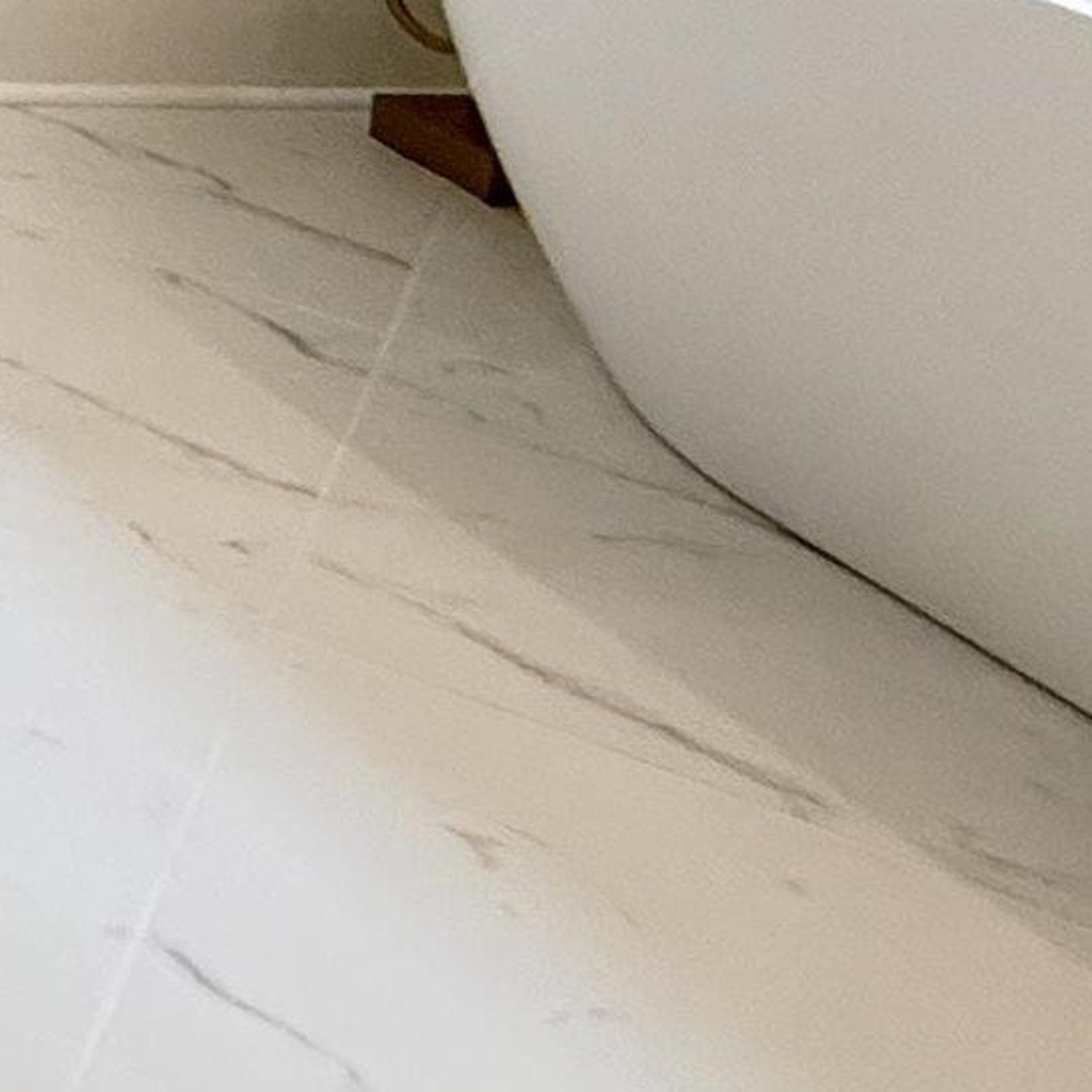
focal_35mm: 70
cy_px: -722
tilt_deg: -7.1
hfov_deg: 12.7
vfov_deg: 19.9
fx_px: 2498
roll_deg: +1.3
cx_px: -1929
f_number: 2.2
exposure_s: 1/60
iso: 400
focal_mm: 2.22
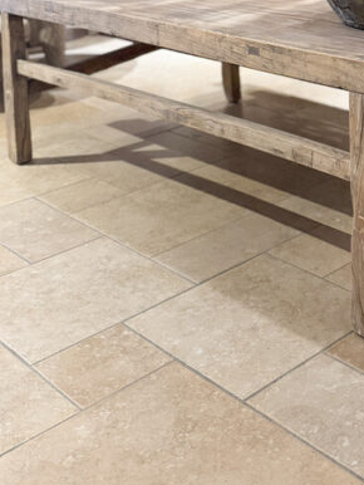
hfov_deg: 24.3
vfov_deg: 30.6
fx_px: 812
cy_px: -9
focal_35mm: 58
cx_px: 349
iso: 500
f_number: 1.78
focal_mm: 6.76
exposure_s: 1/50
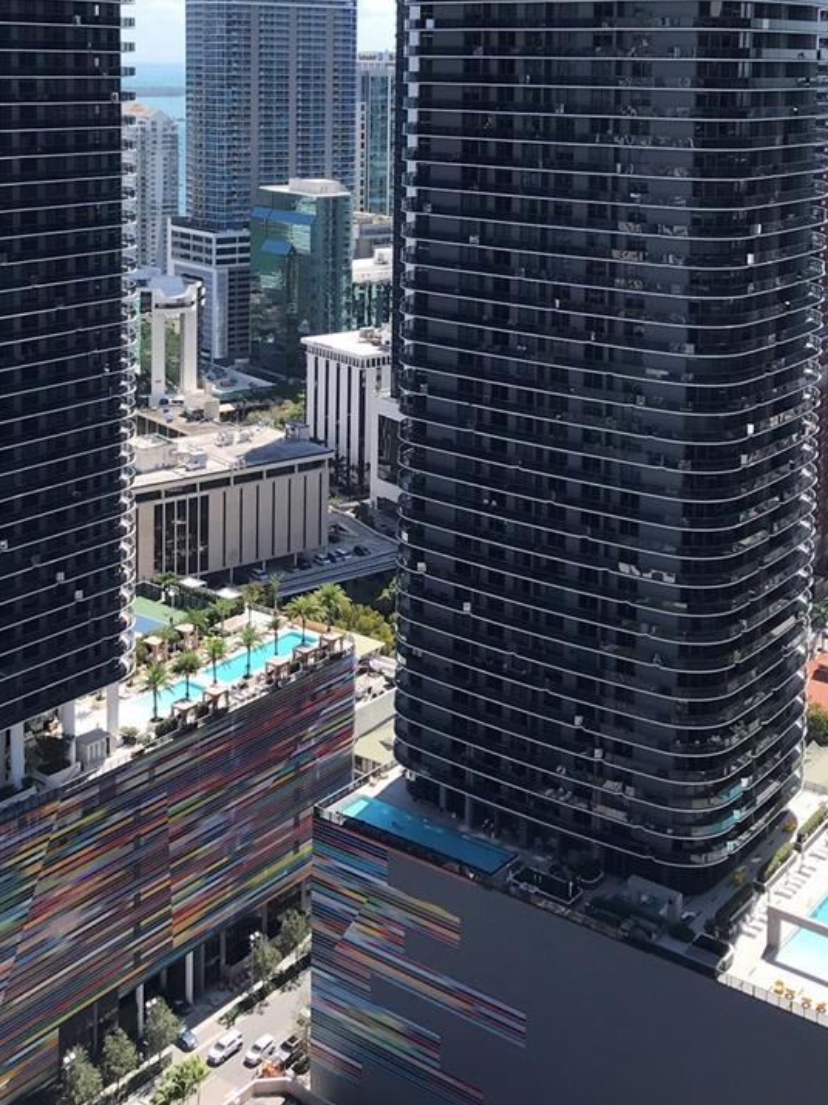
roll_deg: -1.7
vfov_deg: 38.8
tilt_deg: -3.9
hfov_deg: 30.9
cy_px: 212
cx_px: 374
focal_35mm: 47
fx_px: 1499
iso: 20
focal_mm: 3.99
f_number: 1.8
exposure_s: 1/1650
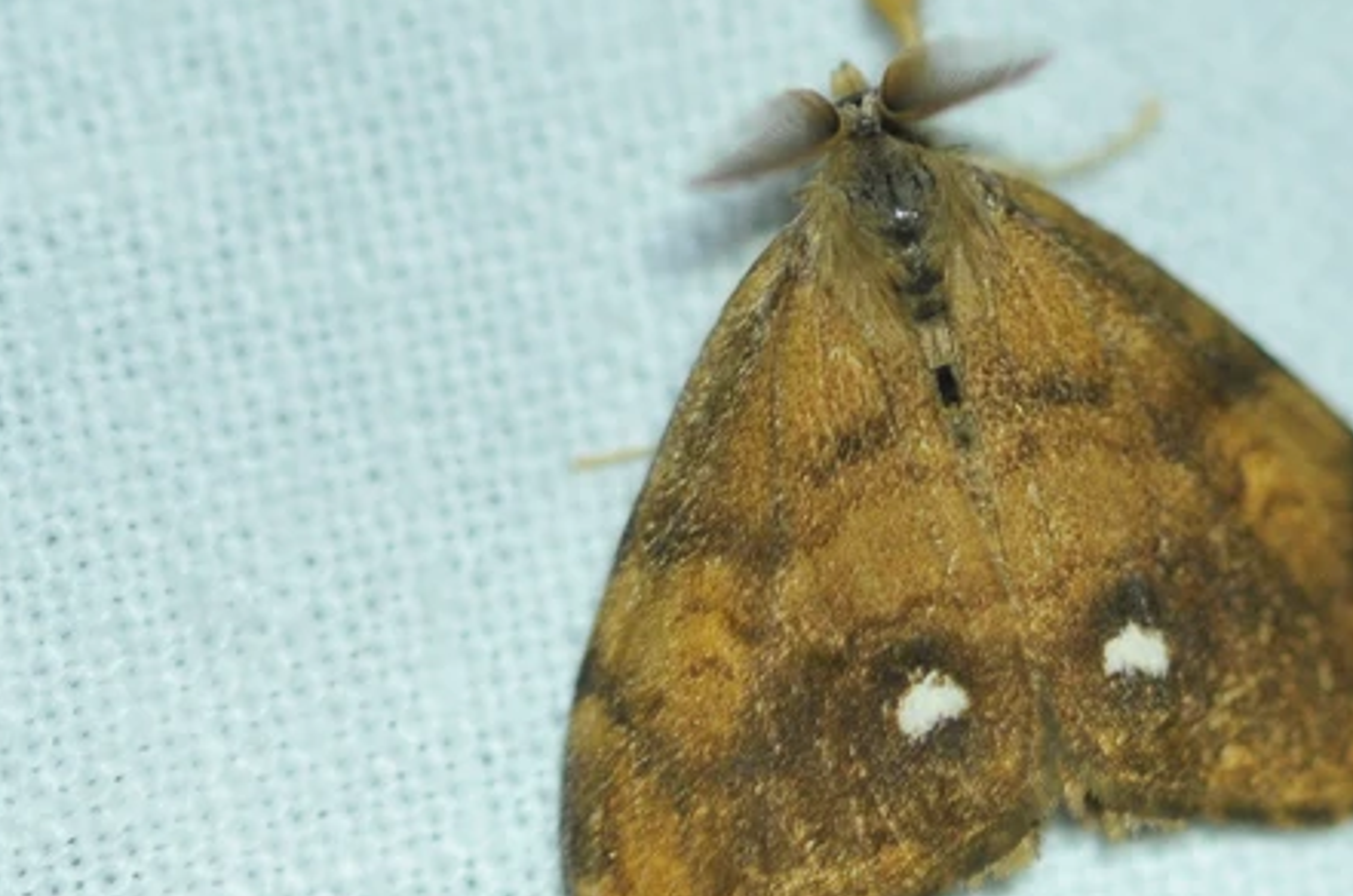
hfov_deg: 9.0
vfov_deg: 6.0
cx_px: 911
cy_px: 427
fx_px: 8578
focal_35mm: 229
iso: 640
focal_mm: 105
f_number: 4.5
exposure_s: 1/80
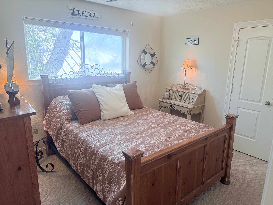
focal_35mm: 24
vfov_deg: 56.8
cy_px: 102
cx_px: 136
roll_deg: -1.1
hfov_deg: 71.6
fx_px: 189
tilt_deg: -13.4
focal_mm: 6.76
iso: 200
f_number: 1.78
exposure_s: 1/159
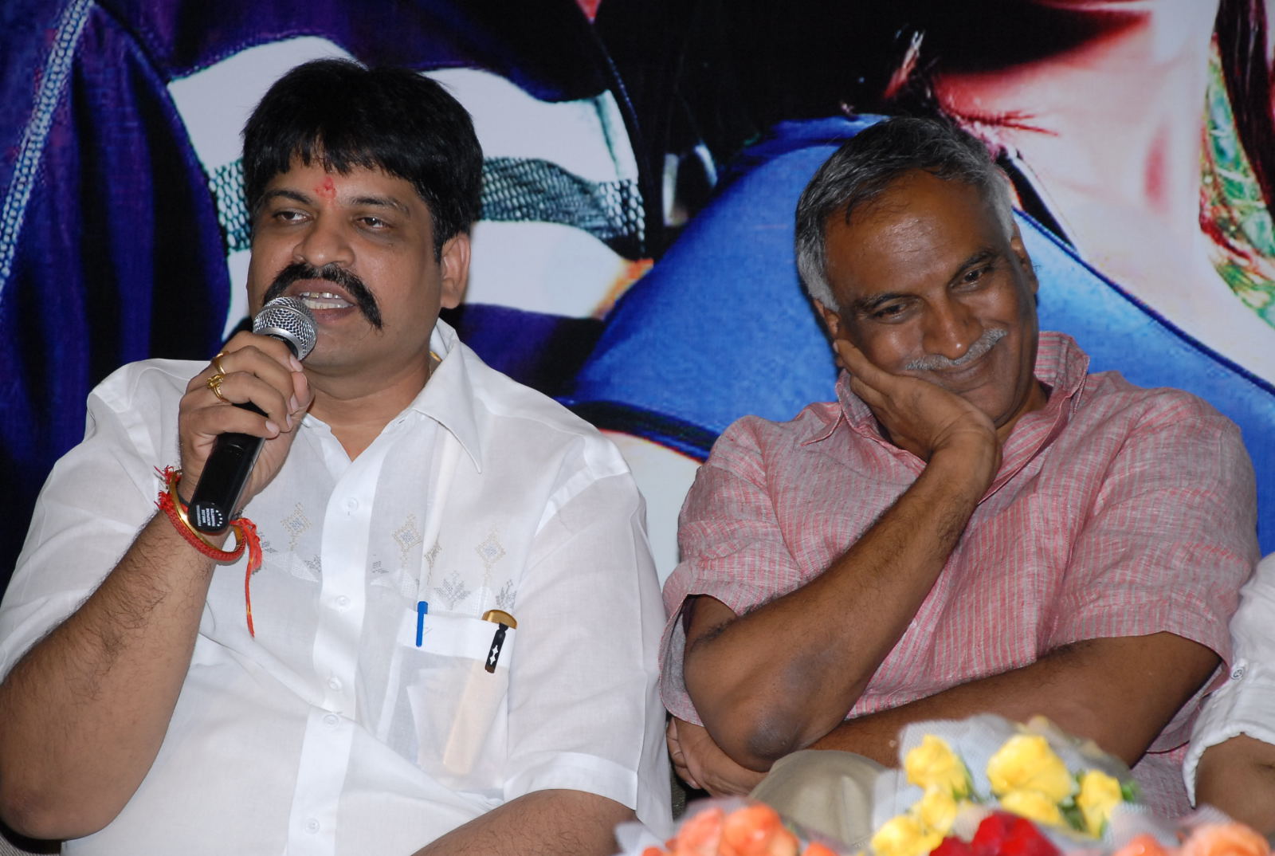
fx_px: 5962
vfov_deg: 8.2
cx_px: 638
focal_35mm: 168
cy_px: 428
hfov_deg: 12.2
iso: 500
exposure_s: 1/125
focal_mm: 112
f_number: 5.6
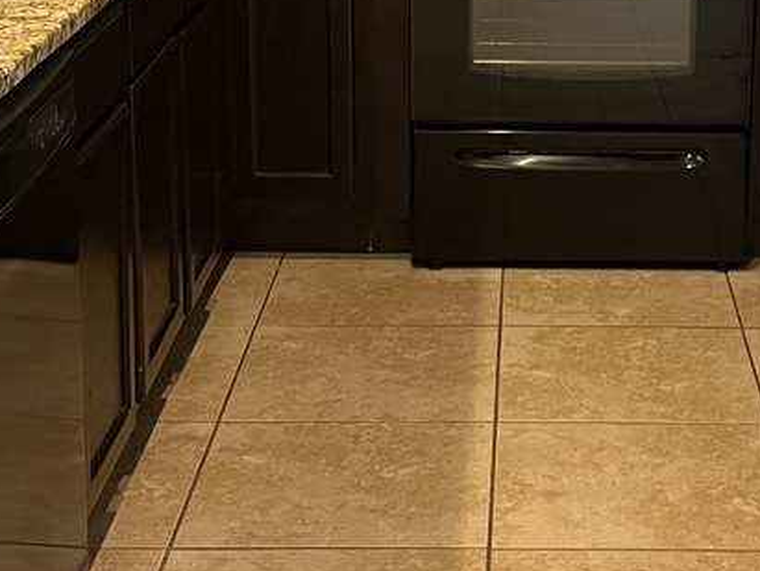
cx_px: 562
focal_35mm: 91
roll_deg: -0.7
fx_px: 2000
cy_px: 54
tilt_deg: -11.6
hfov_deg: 21.4
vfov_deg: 16.1
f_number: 1.6
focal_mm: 5.1
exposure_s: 1/60
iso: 200
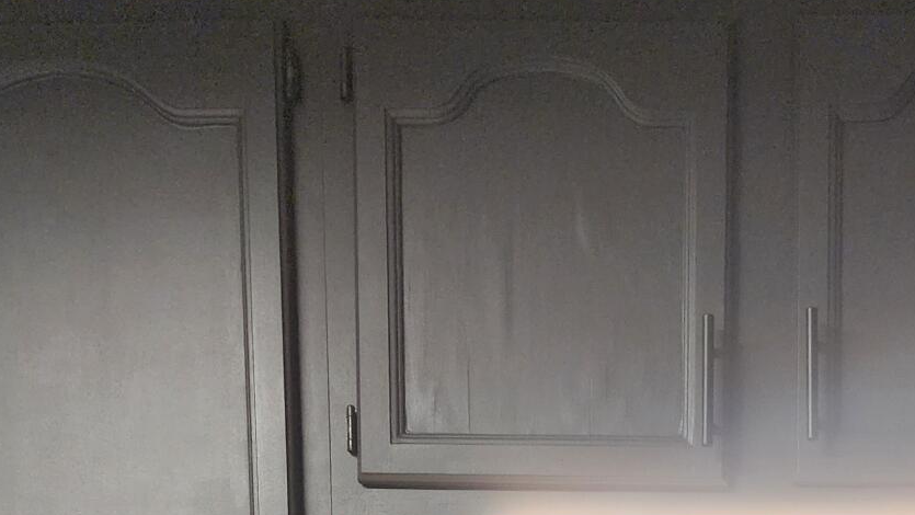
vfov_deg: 16.0
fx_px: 1456
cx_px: 780
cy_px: 1010
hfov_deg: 33.5
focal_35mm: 60
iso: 640
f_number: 1.8
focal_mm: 6.4
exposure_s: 1/120
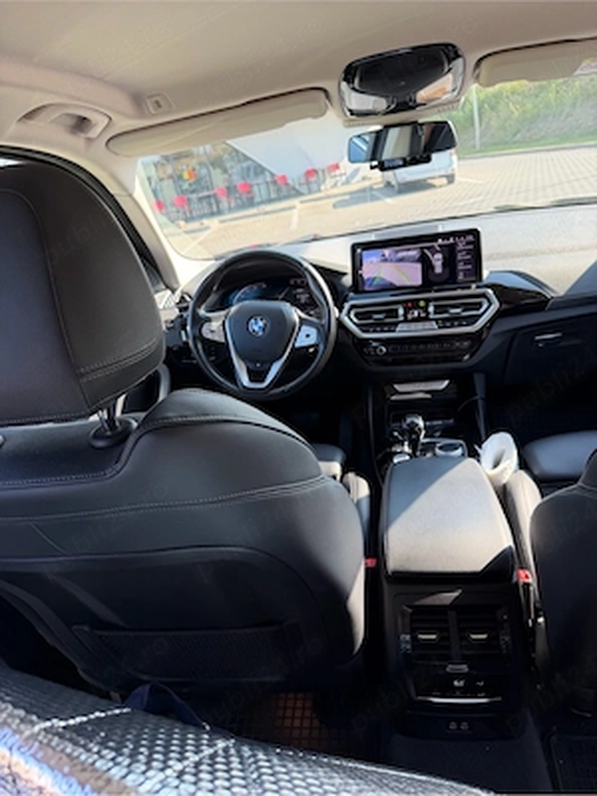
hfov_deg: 56.8
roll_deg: +11.5
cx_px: 298
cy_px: 398
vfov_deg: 71.6
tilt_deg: -23.2
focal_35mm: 24
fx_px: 552
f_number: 1.78
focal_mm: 6.76
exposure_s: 1/252
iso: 80
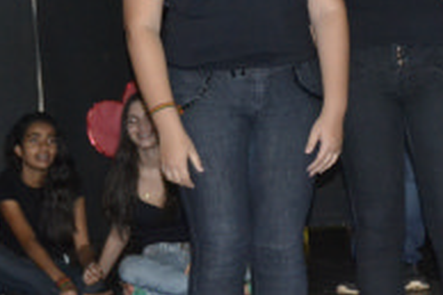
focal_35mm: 224
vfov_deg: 6.1
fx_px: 2754
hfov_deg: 9.2
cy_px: 77
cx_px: 311
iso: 3200
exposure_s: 1/60
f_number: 5
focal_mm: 58
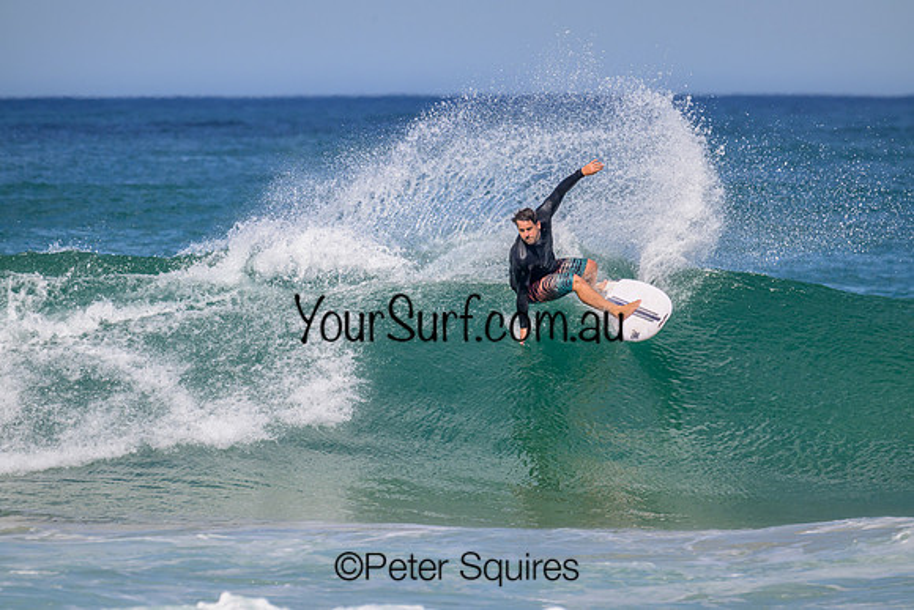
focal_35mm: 530
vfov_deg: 2.6
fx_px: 13459
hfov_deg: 3.9
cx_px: 457
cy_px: 305
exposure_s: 1/2000
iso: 800
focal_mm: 530
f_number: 11
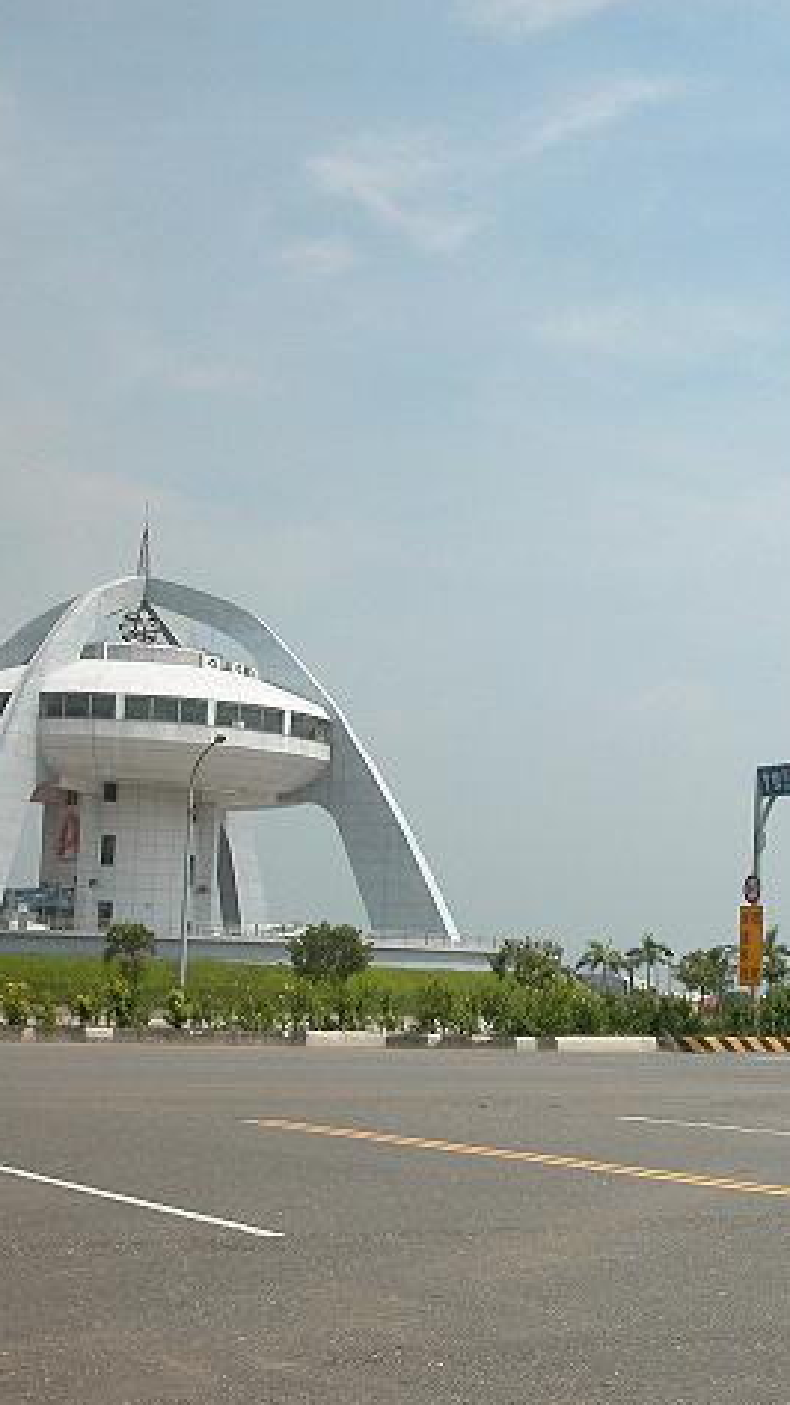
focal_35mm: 56
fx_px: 2086
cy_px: 710
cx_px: 639
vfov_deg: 37.2
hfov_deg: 21.2
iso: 100
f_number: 7
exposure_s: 1/541
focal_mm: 9.7
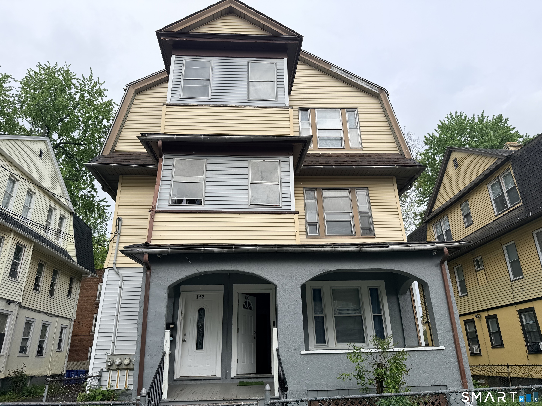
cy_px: 203
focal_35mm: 24
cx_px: 271
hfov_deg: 71.6
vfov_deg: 56.8
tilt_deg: +21.7
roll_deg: +1.7
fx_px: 376
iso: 80
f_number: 1.78
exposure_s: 1/3584
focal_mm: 6.76
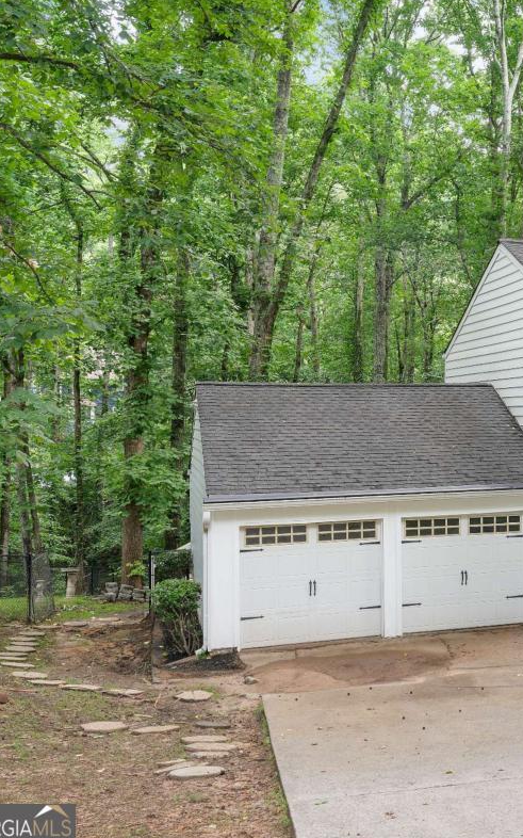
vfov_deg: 47.2
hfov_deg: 27.7
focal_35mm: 42
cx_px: 586
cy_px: 420
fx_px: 958
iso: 320
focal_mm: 18
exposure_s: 1/160
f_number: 8
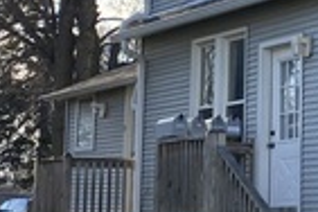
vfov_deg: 10.7
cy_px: 79
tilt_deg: +6.6
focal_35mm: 128
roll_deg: +0.2
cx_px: 565
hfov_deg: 14.2
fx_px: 1131
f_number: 1.8
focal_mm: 4.25
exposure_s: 1/871
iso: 32
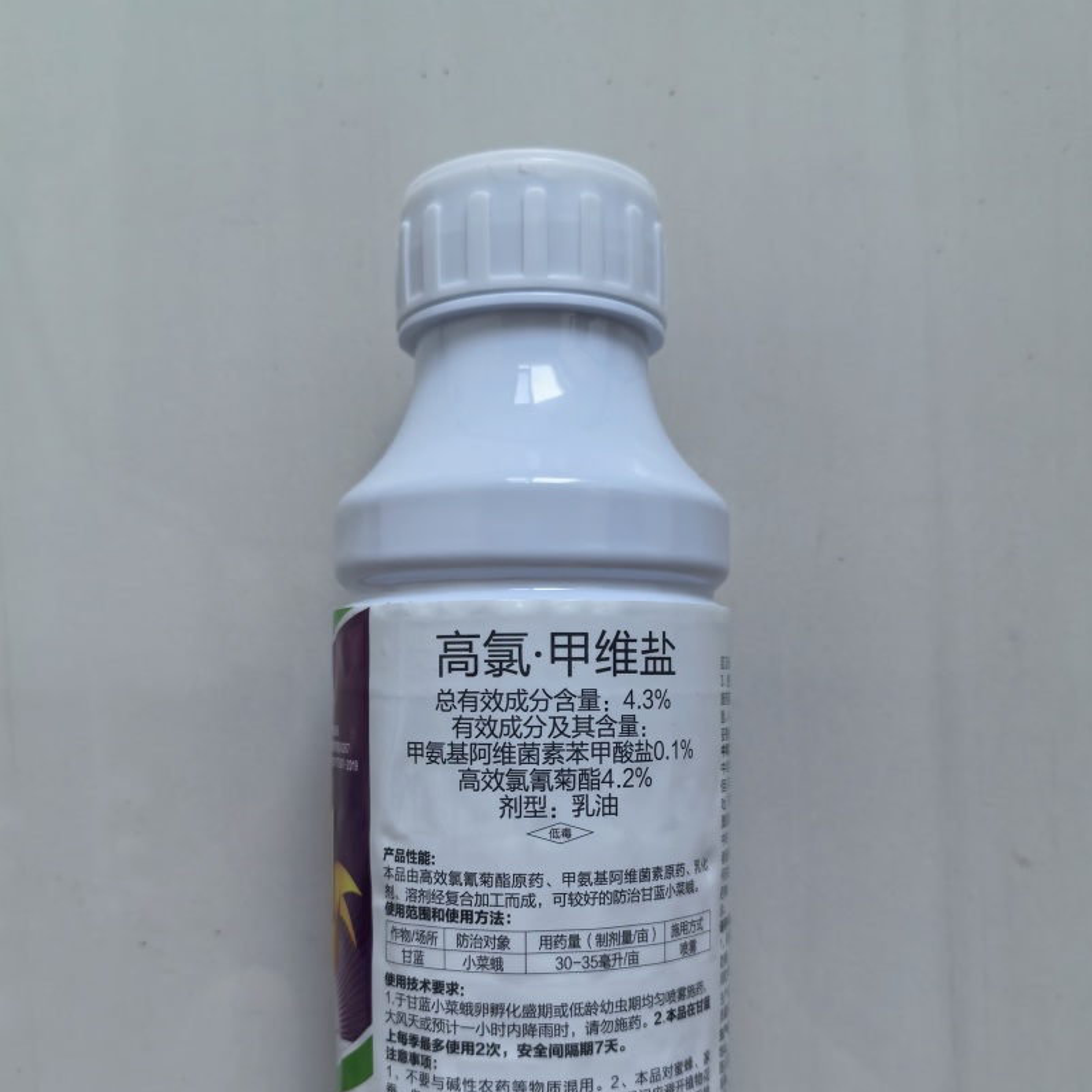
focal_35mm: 32
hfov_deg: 51.1
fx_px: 1142
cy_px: 707
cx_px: 547
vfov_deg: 50.4
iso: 100
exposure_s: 1/50
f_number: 1.9
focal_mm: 5.52
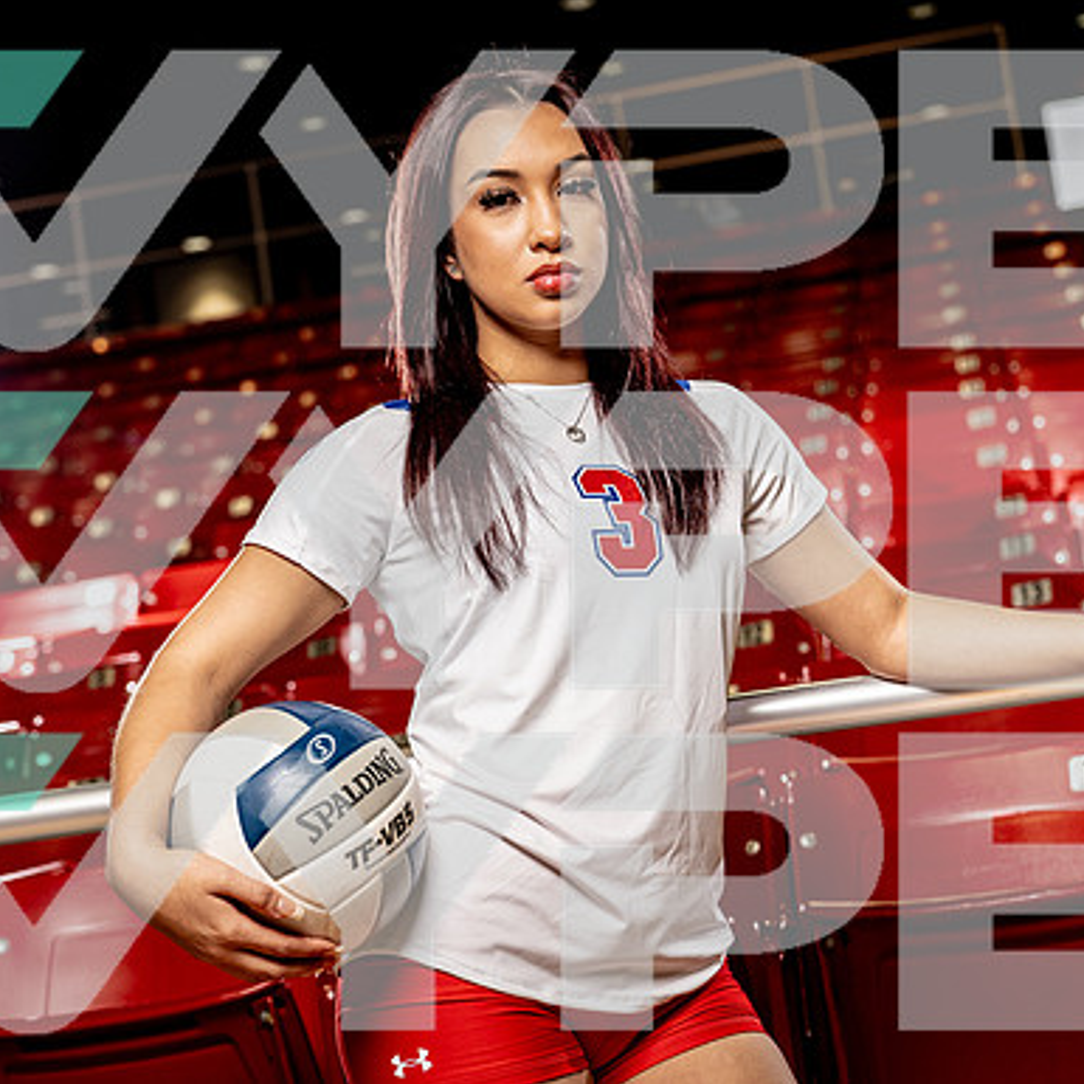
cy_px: 542
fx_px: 2586
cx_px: 515
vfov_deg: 23.7
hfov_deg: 23.7
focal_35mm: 73
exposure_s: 1/250
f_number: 4
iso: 400
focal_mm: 57
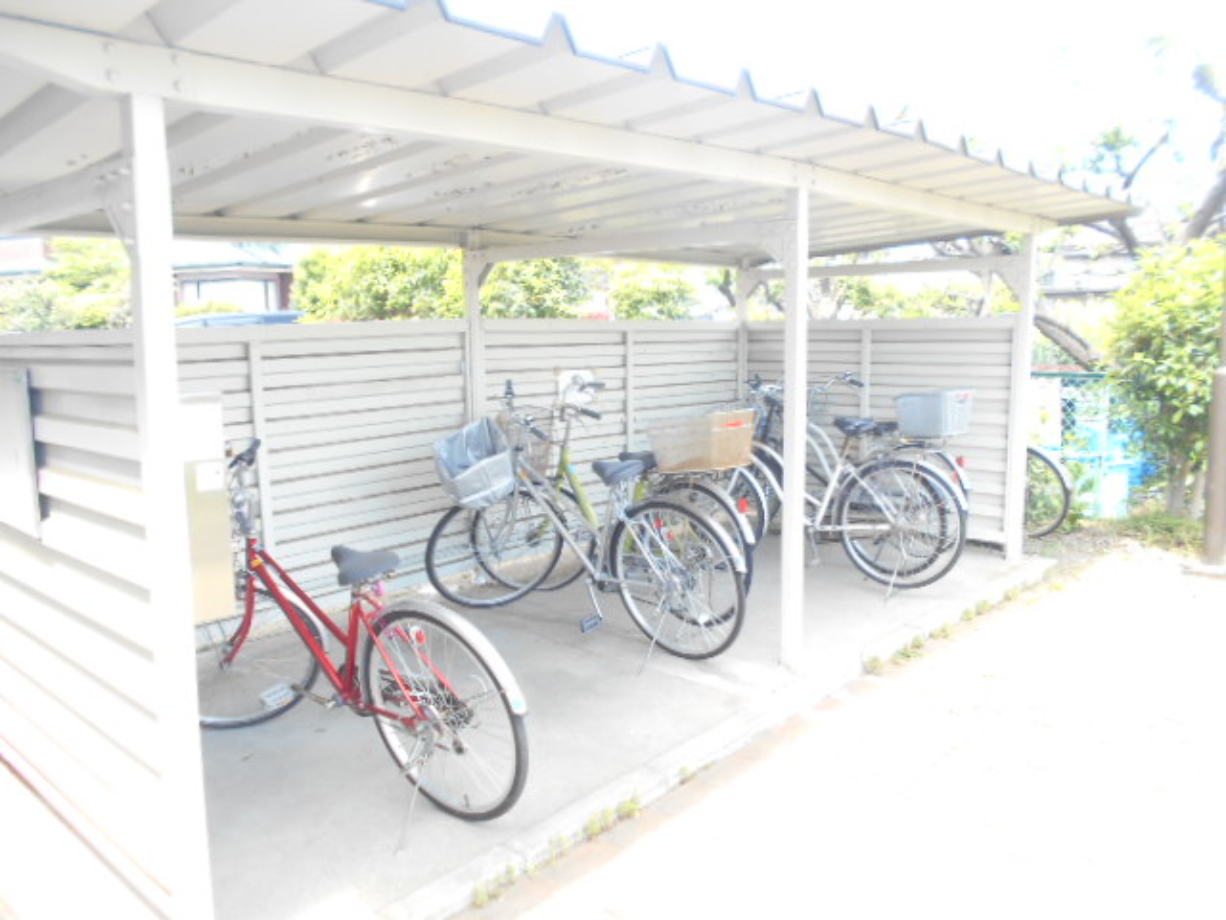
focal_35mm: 26
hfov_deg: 67.3
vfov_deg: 53.1
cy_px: 460
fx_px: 921
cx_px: 613
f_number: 3.2
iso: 80
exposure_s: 1/80
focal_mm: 4.6
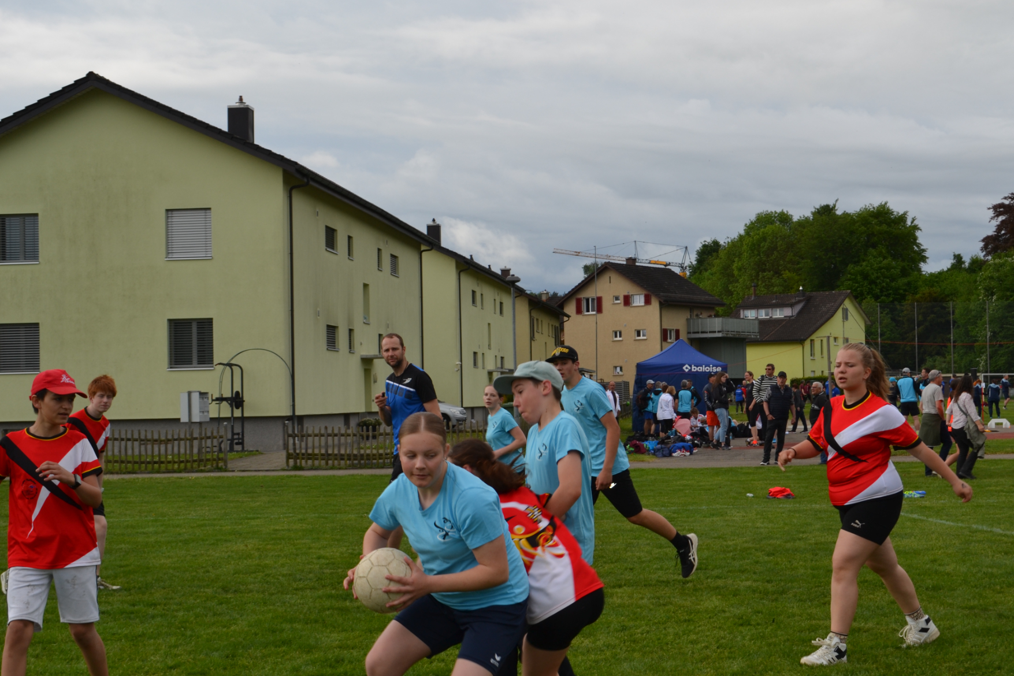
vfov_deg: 24.2
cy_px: 369
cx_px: 587
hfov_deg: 35.6
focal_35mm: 56
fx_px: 1577
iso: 100
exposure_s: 1/200
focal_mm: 32
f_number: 9
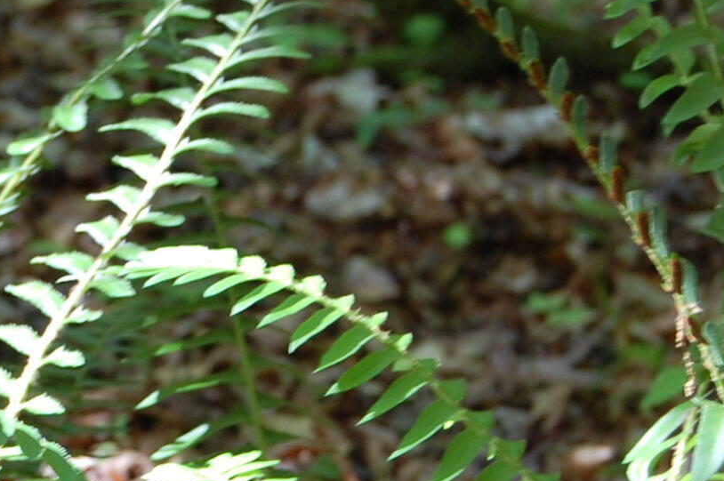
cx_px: -55
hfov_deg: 9.2
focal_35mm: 221
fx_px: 4440
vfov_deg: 6.2
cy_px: 447
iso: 400
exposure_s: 1/30
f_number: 5
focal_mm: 40
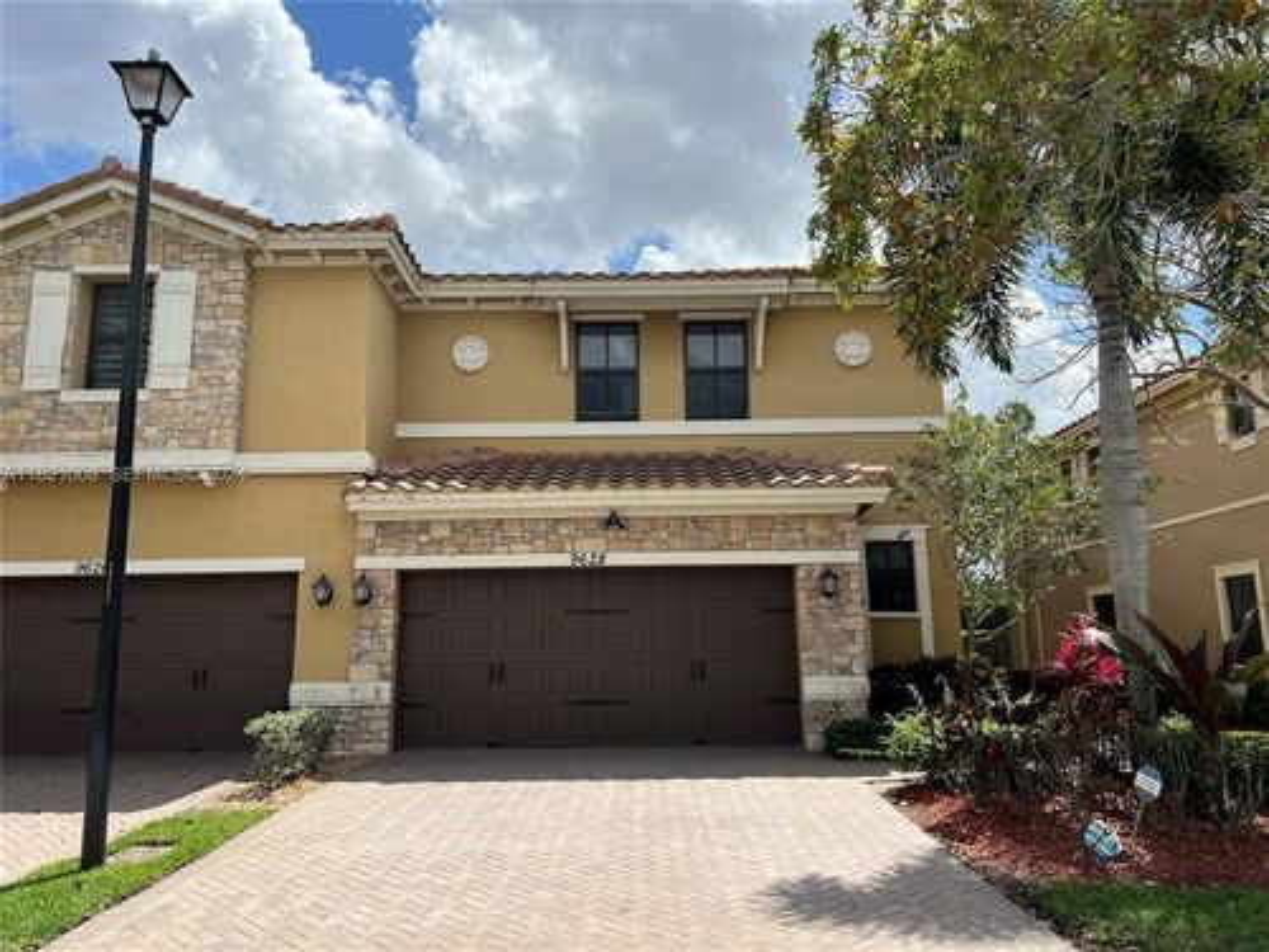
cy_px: 476
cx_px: 634
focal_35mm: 26
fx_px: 953
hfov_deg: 67.3
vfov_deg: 53.1
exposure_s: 1/4630
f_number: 1.5
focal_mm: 5.7
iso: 50
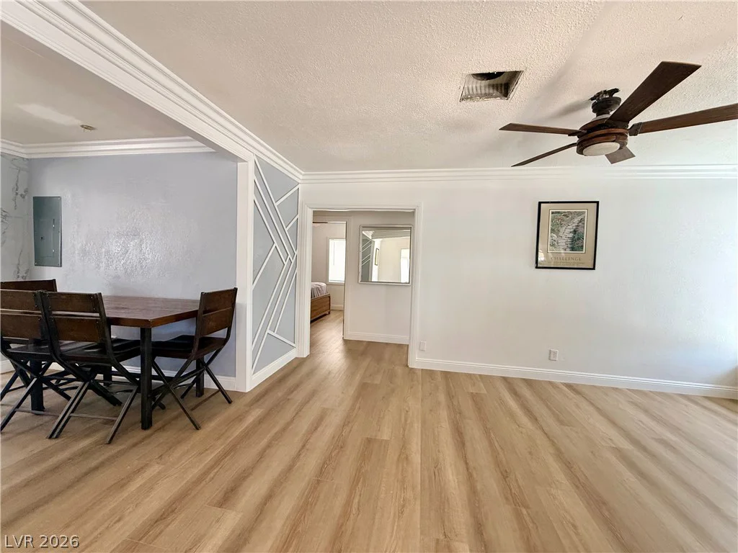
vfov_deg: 85.7
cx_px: 369
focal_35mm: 14
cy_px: 276
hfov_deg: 102.1
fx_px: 298
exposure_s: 1/120
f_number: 2.2
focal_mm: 2.22
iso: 200
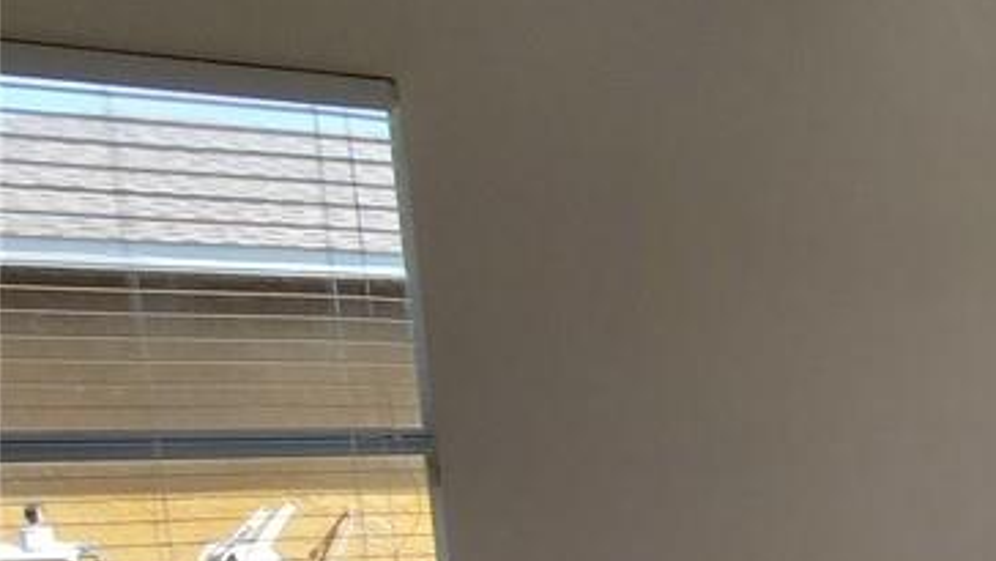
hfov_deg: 29.9
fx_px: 1294
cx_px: 1398
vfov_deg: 23.2
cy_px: 597
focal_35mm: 49
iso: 40
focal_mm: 1.64
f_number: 2.2
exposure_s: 1/139
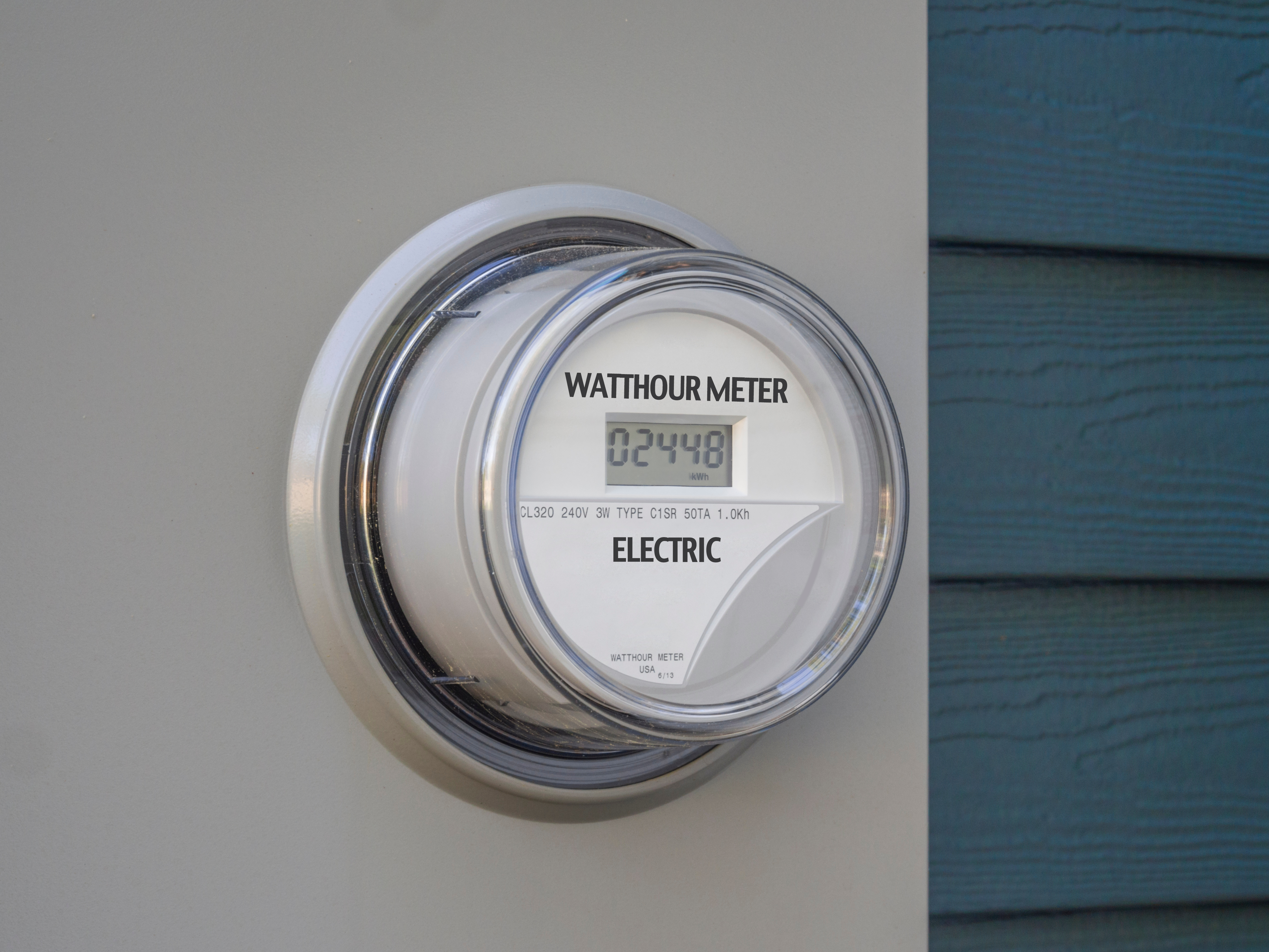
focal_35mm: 92
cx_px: 634
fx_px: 3373
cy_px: 476
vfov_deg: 16.1
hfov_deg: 21.3
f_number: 6
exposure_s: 1/45
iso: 200
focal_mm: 46
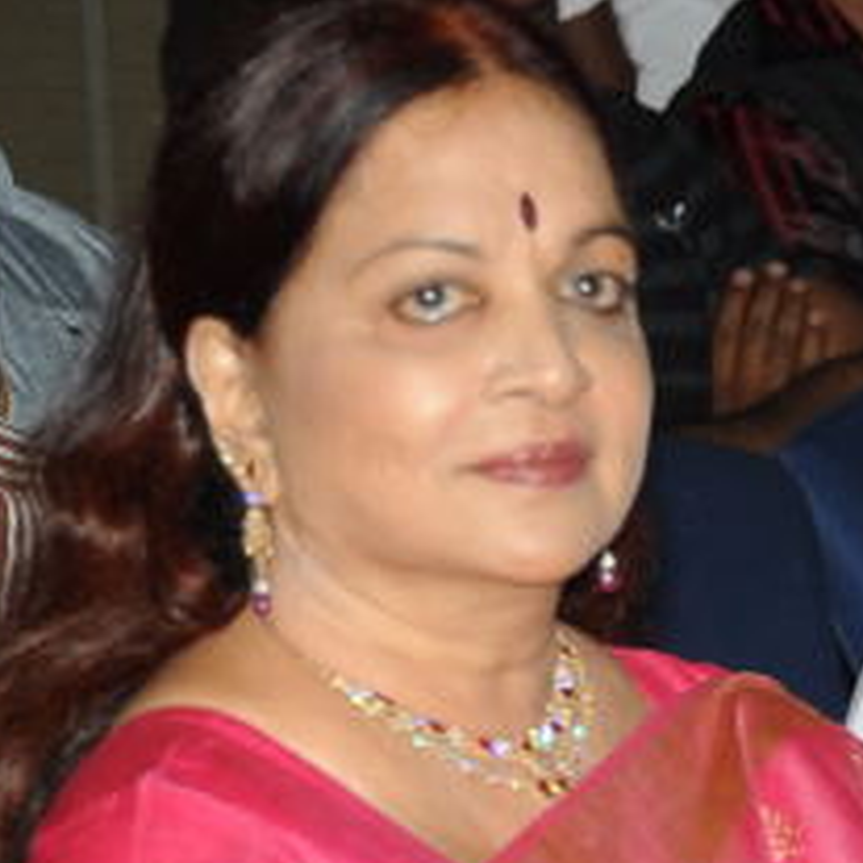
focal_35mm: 399
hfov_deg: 4.4
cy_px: 846
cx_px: 1413
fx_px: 11254
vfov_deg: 4.4
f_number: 6.3
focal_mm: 95
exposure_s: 1/125
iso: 500
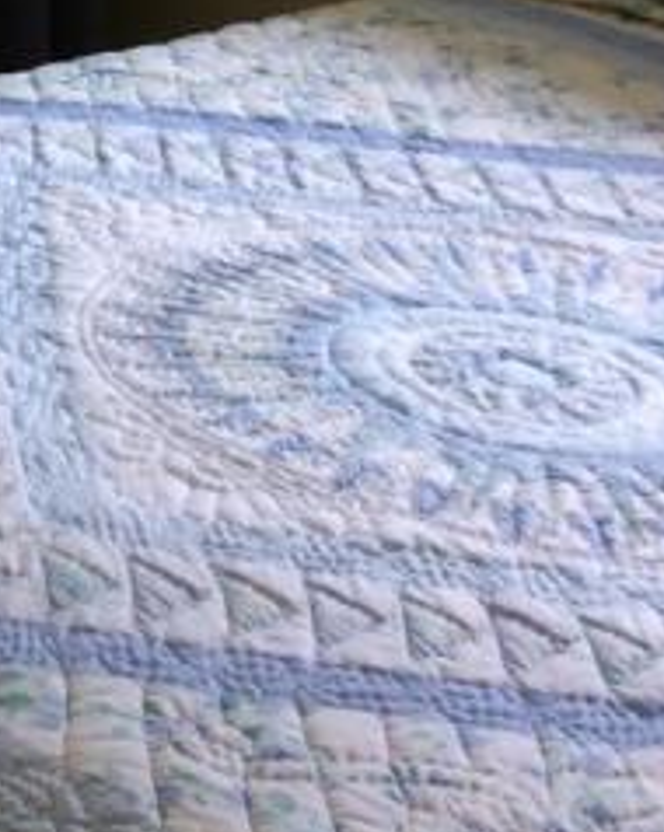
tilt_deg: -13.6
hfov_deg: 10.2
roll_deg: -0.6
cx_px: -804
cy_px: -262
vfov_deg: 13.7
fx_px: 3321
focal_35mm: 135
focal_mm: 3.3
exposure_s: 1/30
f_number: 2.4
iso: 32
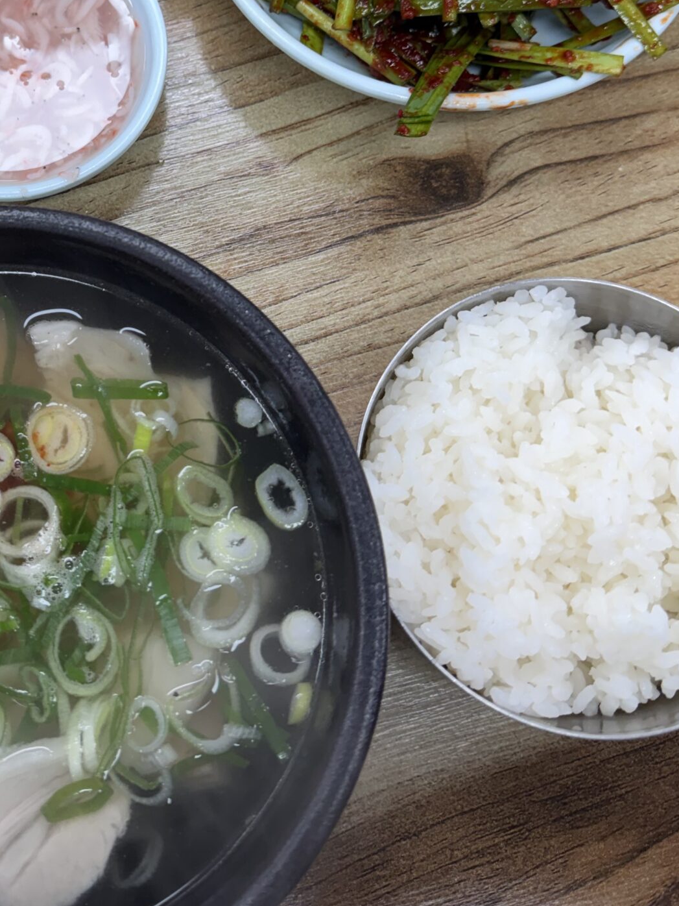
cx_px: 113
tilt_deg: -71.2
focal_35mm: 44
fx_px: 1151
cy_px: 225
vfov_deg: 41.6
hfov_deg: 31.8
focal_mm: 6.76
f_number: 1.78
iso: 160
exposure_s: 1/120
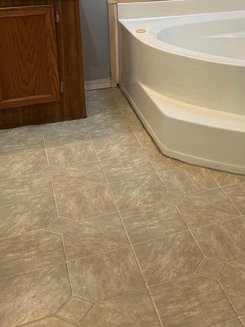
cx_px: 236
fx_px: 481
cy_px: 41
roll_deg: -1.8
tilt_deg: -14.6
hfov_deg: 27.2
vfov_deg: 35.6
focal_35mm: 51
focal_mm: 6.76
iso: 200
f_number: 1.78
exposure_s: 1/60
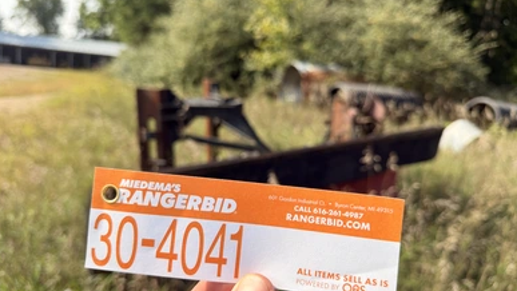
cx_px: 261
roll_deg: -6.1
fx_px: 370
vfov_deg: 42.9
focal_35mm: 27
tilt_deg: -12.7
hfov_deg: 69.8
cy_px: 164
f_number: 1.78
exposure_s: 1/3425
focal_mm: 6.76
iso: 100
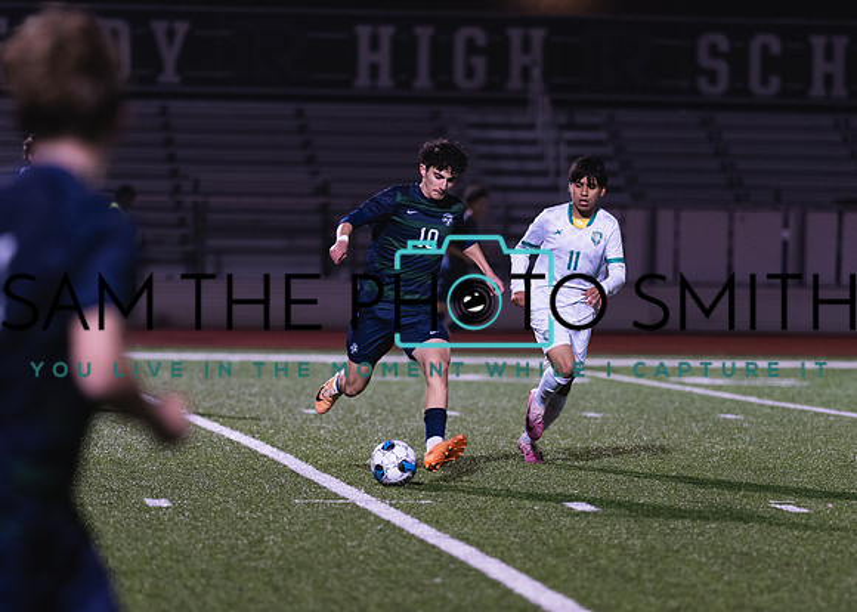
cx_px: 467
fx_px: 6056
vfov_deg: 5.8
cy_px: 366
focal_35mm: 249
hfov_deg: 8.1
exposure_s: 1/1000
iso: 1000
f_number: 1.8
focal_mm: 135
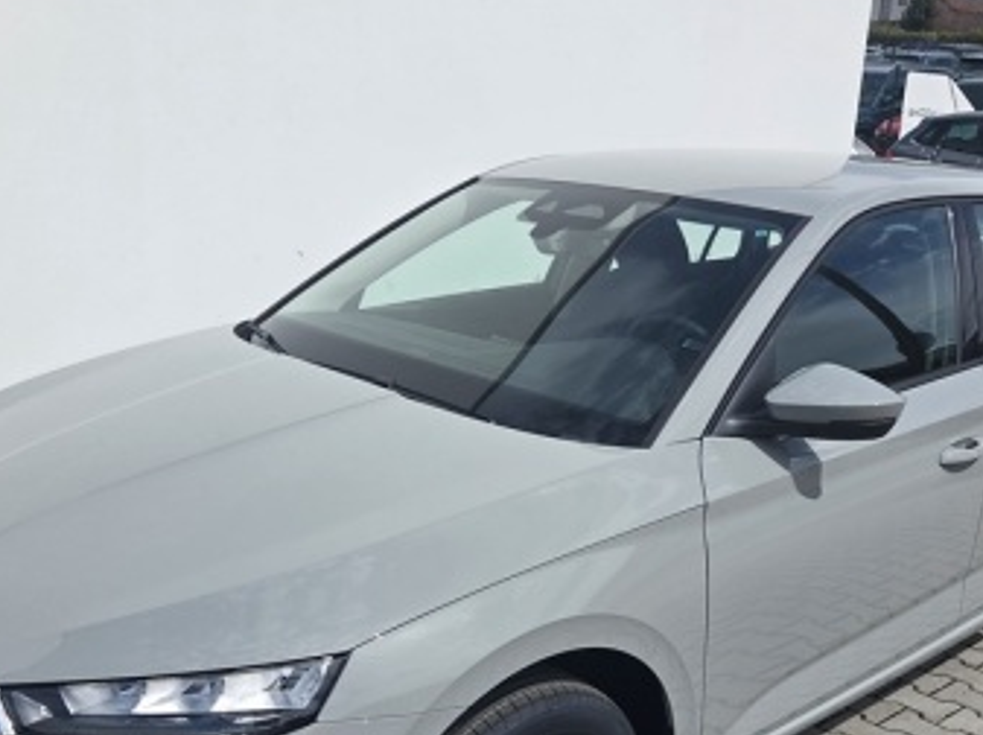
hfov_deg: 45.7
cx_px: 557
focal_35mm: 41
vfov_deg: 34.5
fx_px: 1163
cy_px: 528
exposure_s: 1/7599
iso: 80
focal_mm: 5.4
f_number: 1.8
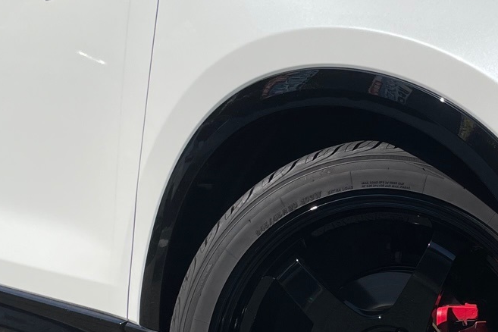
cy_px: 161
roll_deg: -1.7
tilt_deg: -2.1
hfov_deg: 24.1
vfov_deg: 16.5
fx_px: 1148
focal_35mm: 83
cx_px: 390
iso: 32
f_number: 1.6
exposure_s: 1/6494
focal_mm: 4.2
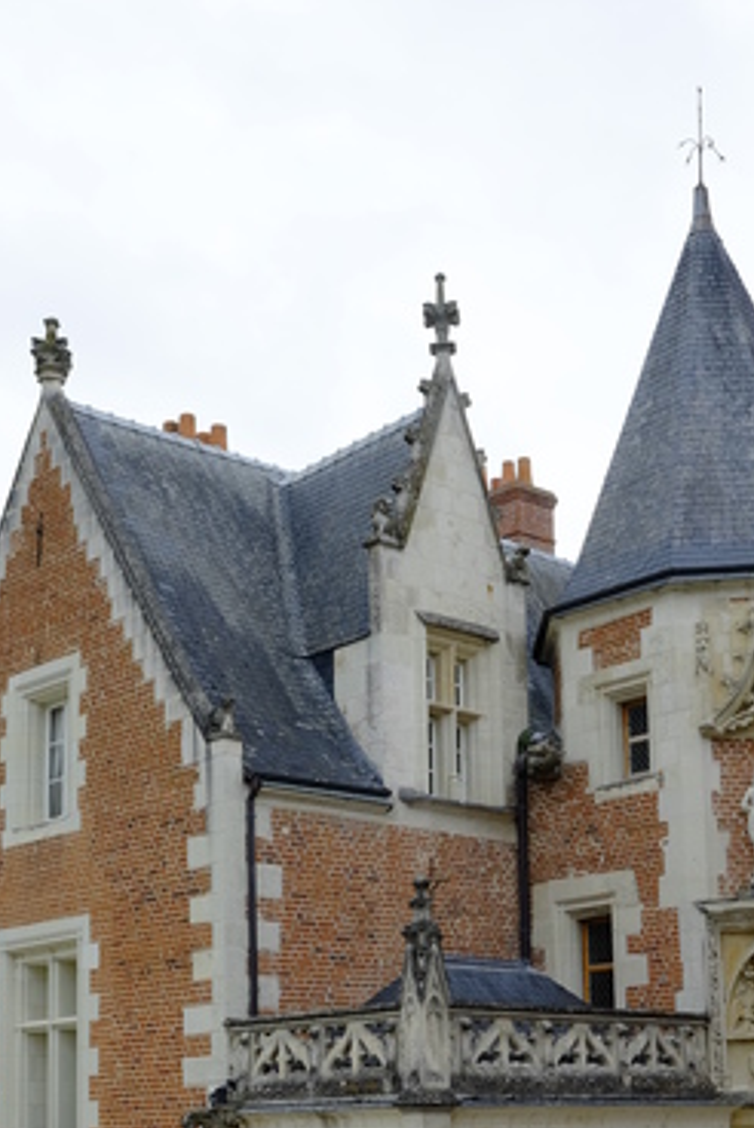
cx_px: 475
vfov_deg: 34.0
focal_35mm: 57
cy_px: 898
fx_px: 1787
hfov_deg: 23.8
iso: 400
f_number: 13
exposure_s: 1/70
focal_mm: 23
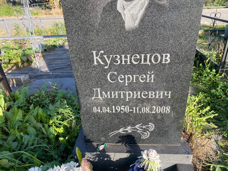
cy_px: 86
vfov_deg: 53.1
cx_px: 114
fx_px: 171
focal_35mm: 26
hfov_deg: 67.3
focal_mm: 4.25
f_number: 1.8
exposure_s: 1/610
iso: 32
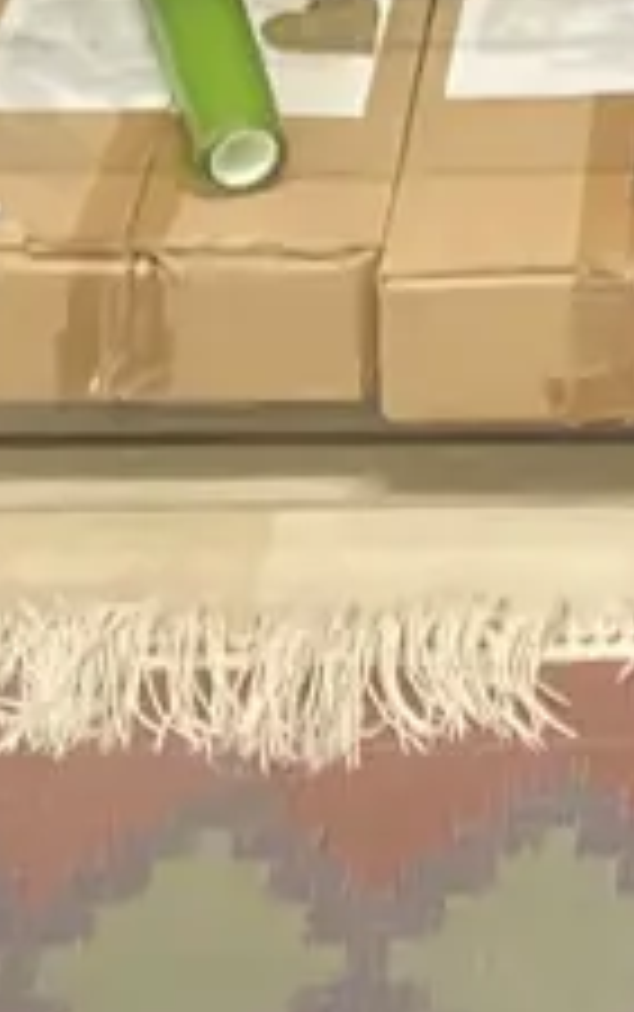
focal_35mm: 135
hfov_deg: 9.4
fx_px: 3725
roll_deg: +1.6
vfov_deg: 12.7
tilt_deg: -11.4
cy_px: -1241
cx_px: 1039
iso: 400
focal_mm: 3.99
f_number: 1.8
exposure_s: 1/25
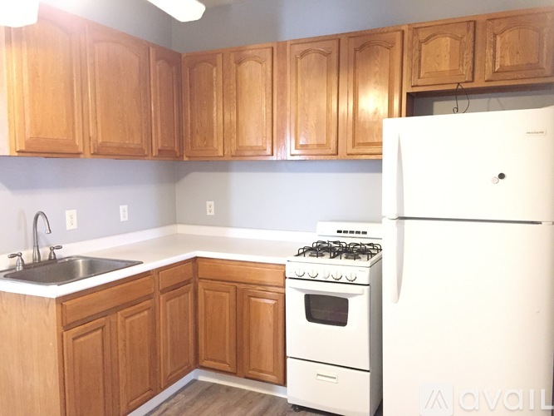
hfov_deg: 61.7
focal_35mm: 29
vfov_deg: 48.2
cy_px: 208
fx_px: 464
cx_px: 277
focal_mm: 4.15
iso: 250
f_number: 2.2
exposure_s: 1/30
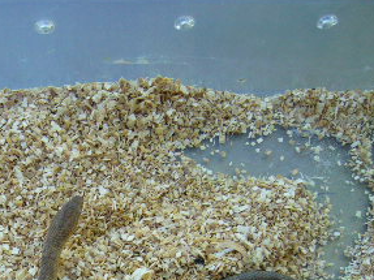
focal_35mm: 78
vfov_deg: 18.2
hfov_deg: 24.2
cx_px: 27
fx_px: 842
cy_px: 307
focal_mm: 5.8
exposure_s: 1/125
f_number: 2.8
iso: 80
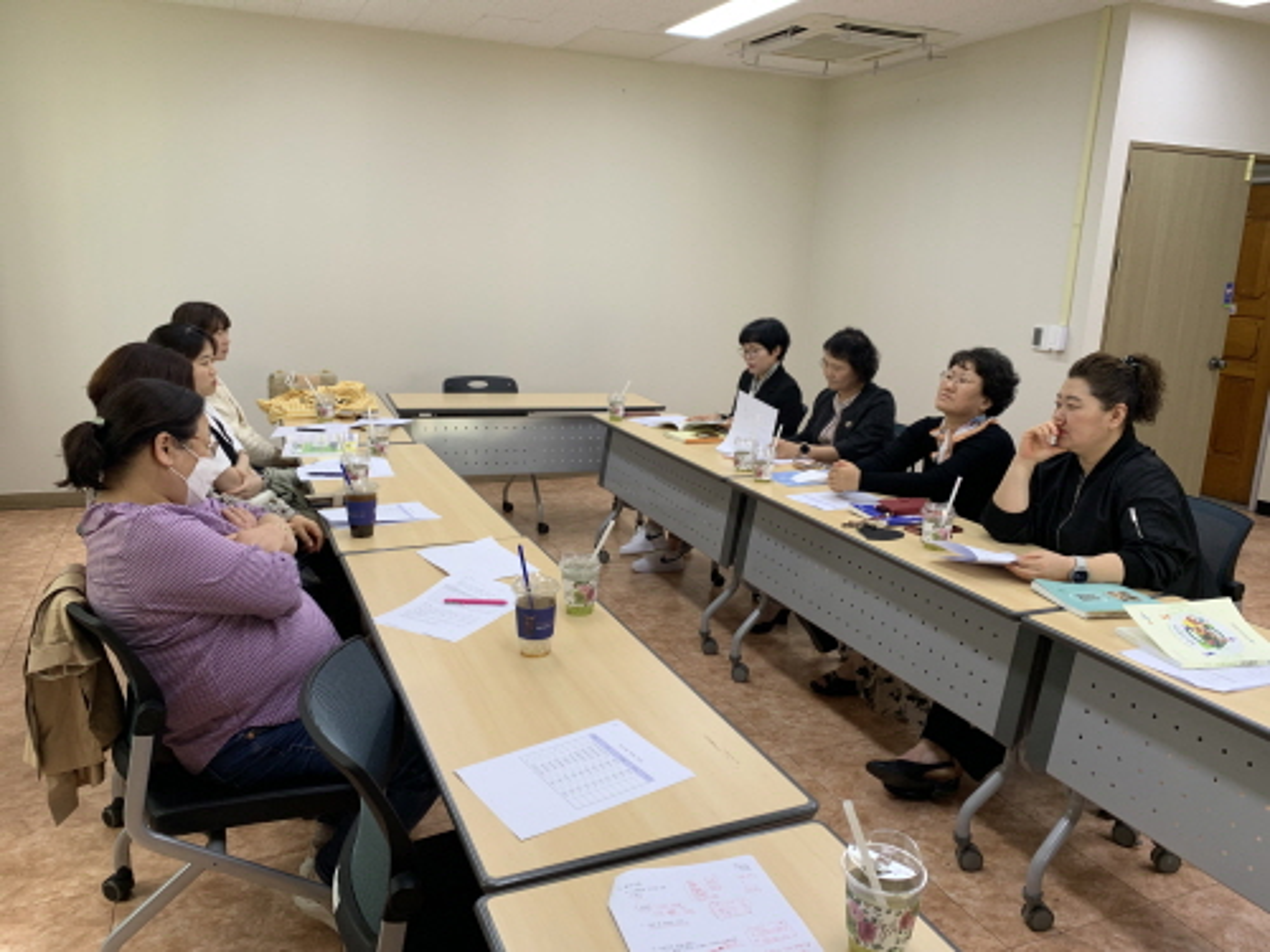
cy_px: 476
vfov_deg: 53.1
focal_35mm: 26
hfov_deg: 67.3
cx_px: 635
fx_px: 954
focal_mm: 4.25
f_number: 1.8
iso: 50
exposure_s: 1/60
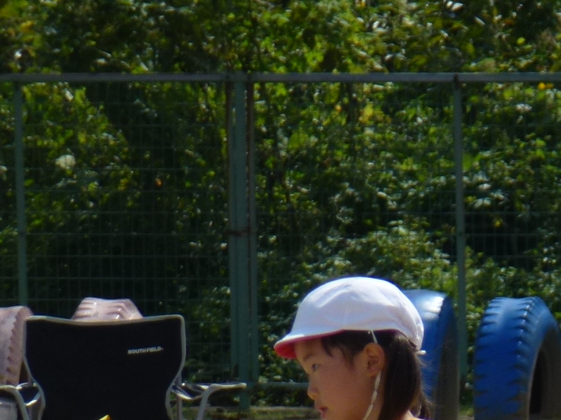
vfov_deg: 1.5
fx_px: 16466
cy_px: 484
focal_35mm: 1016
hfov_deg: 2.0
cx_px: 586
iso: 100
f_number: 5.9
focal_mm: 68.8
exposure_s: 1/640
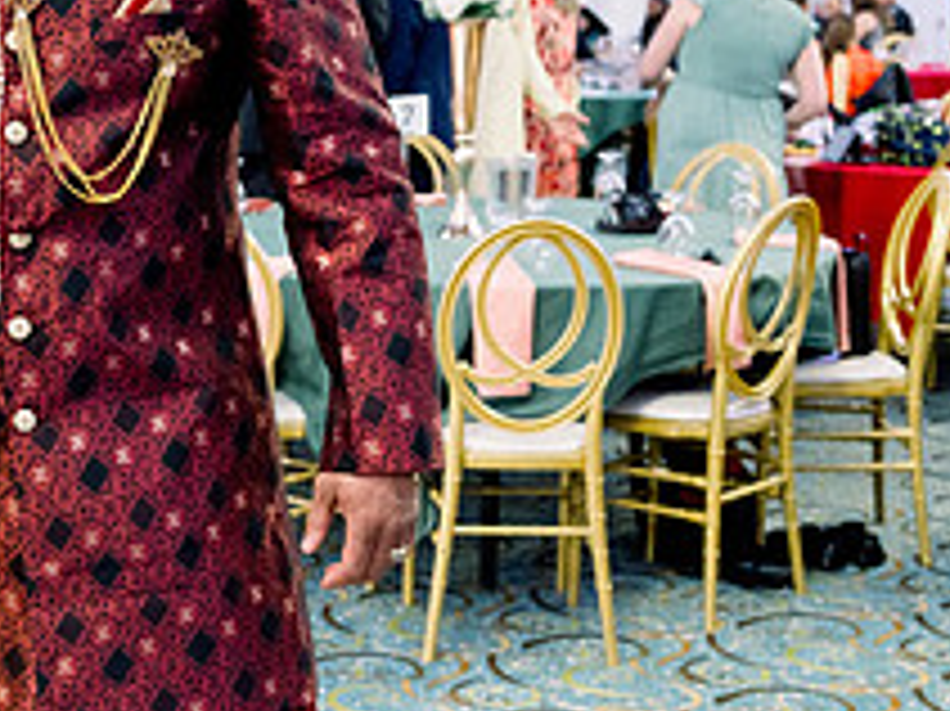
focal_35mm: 74
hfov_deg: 24.9
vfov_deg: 19.9
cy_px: 299
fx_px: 2030
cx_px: -32
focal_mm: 28
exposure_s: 1/125
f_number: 2.8
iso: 3200
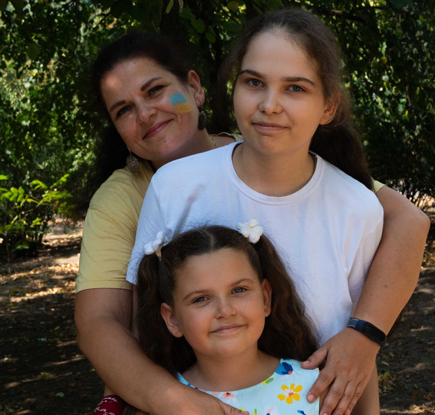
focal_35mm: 78
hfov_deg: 22.7
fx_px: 1081
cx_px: 259
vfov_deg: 21.7
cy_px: 256
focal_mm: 45
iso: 1600
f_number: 11
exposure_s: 1/800
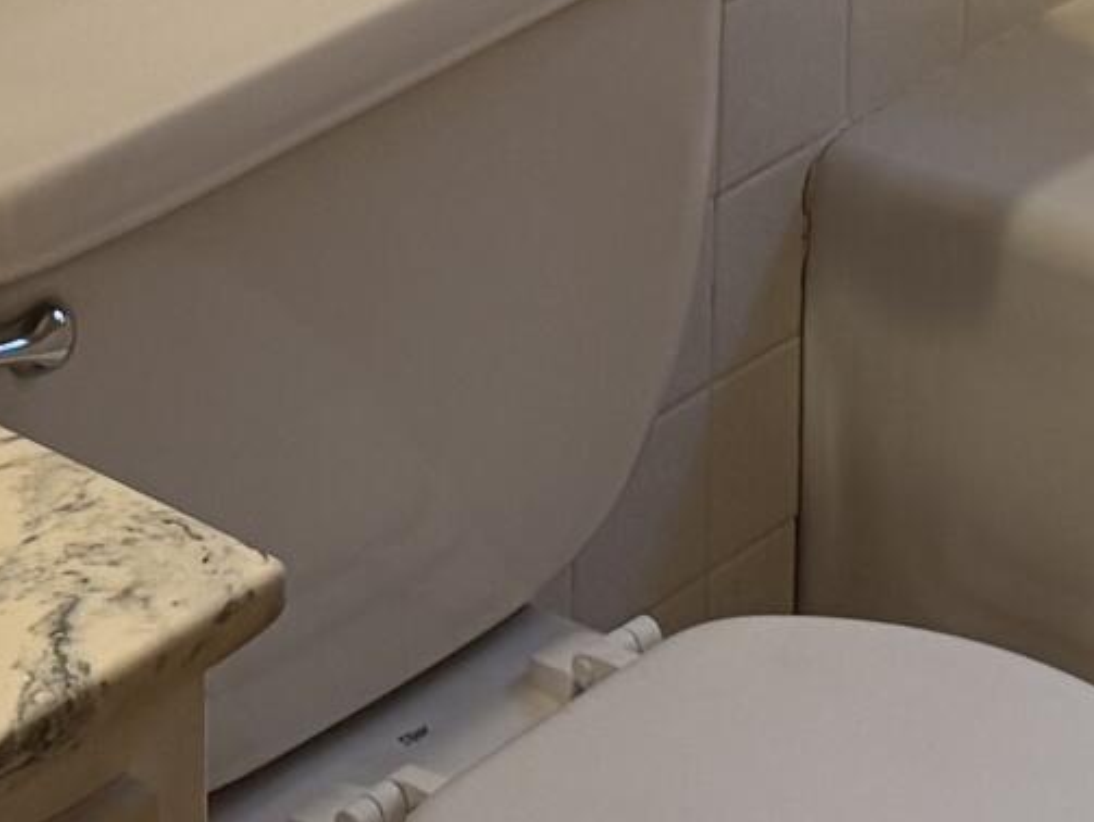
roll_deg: -1.5
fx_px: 4523
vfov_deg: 9.5
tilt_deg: -12.0
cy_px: -939
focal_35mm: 143
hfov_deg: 13.6
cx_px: 1018
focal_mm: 6.76
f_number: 1.78
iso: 250
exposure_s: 1/120
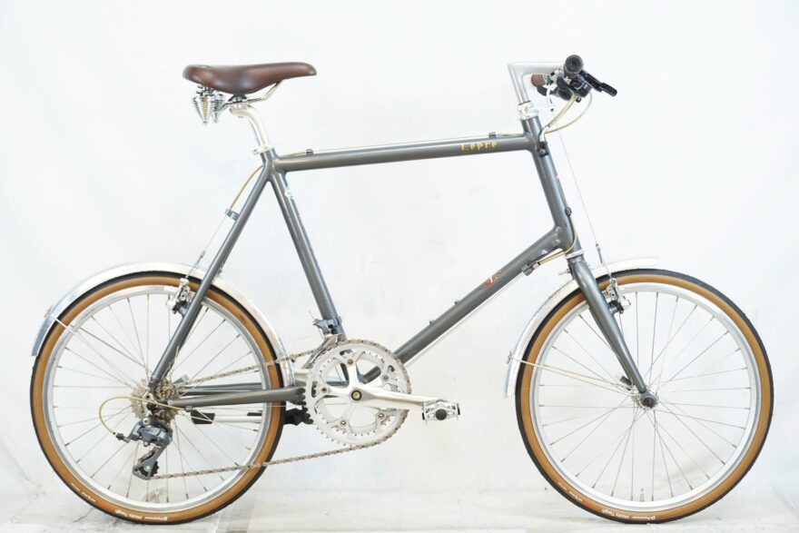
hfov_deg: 30.5
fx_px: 1465
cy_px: 266
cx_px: 400
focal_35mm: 66
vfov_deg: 20.6
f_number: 6.3
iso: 800
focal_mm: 44
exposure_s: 1/40
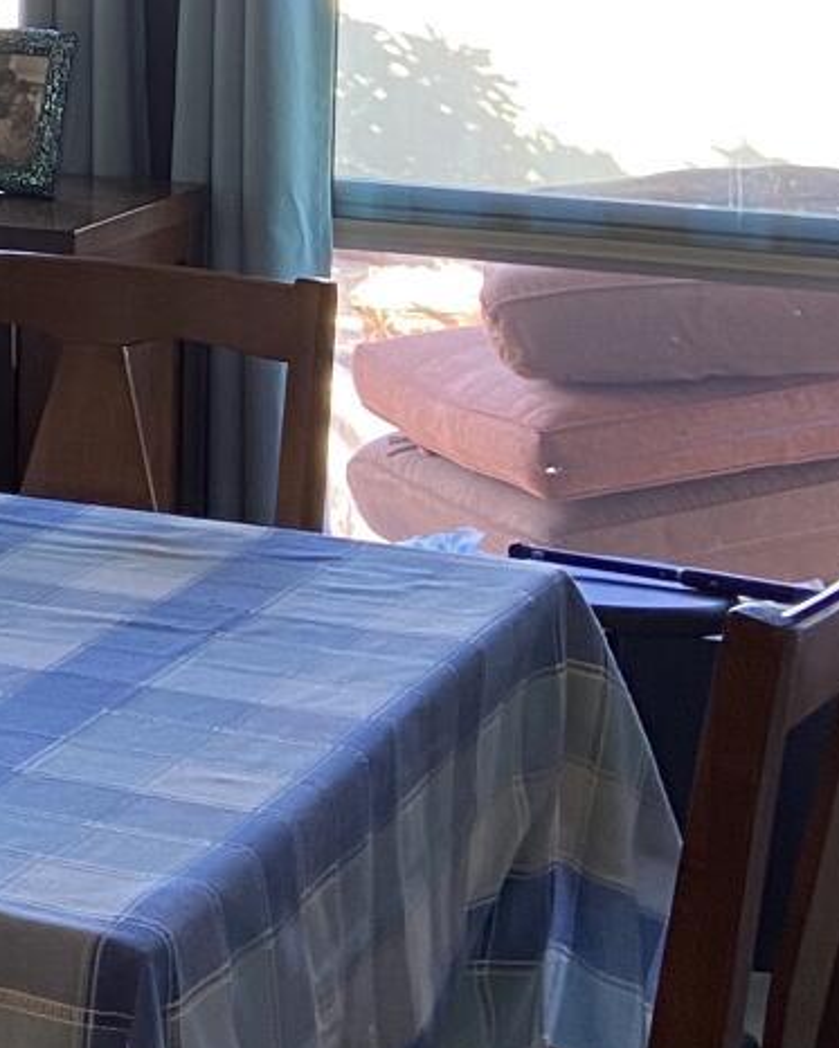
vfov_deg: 17.3
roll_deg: +0.1
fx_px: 3382
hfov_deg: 12.5
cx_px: -805
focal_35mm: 109
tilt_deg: -4.4
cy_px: 49
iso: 80
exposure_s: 1/60
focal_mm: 4.25
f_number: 1.8
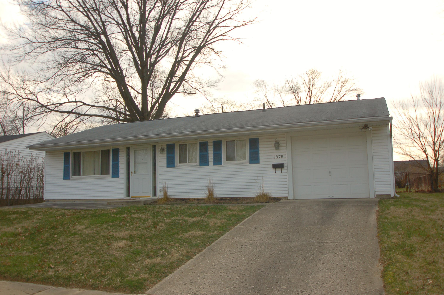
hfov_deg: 62.0
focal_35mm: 30
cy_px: 148
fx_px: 370
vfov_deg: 43.5
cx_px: 222
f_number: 5.6
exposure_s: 1/500
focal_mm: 20
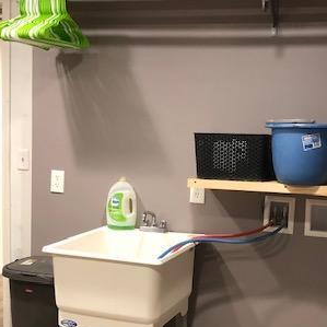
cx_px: 187
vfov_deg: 32.1
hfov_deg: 32.2
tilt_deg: -7.3
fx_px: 566
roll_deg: -1.9
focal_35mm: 53
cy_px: 192
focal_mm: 3.99
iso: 100
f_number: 1.8
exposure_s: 1/11
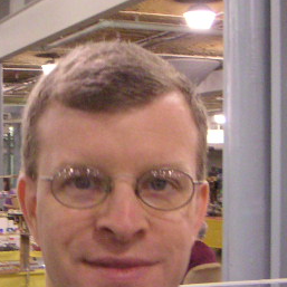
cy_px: 199
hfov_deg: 19.6
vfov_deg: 19.6
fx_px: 825
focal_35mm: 88
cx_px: 82
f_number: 2.9
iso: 400
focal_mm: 5.3
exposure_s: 1/30
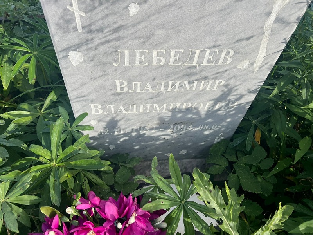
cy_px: 118
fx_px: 235
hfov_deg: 67.3
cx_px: 156
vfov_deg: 53.1
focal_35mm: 26
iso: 50
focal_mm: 5.7
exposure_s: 1/3257
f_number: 1.5
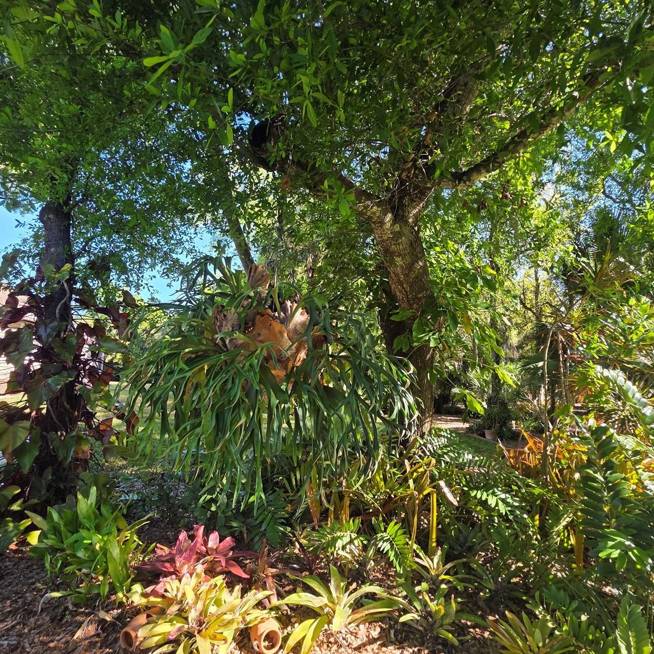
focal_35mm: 16
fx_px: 342
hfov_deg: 87.4
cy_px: 335
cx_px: 334
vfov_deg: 87.4
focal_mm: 2.2
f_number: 1.9
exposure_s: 1/279
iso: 40
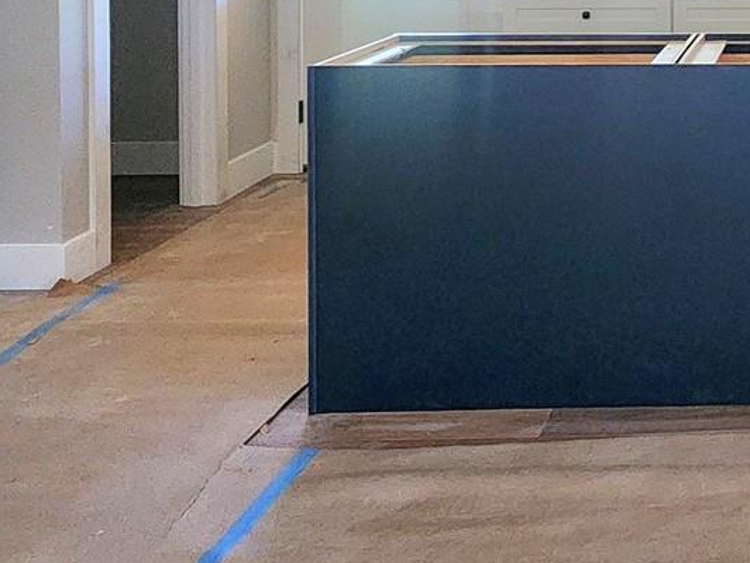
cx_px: 867
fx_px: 1083
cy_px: -110
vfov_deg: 26.0
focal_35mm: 50
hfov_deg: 32.5
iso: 400
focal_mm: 2.2
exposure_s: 1/60.2
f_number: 2.2
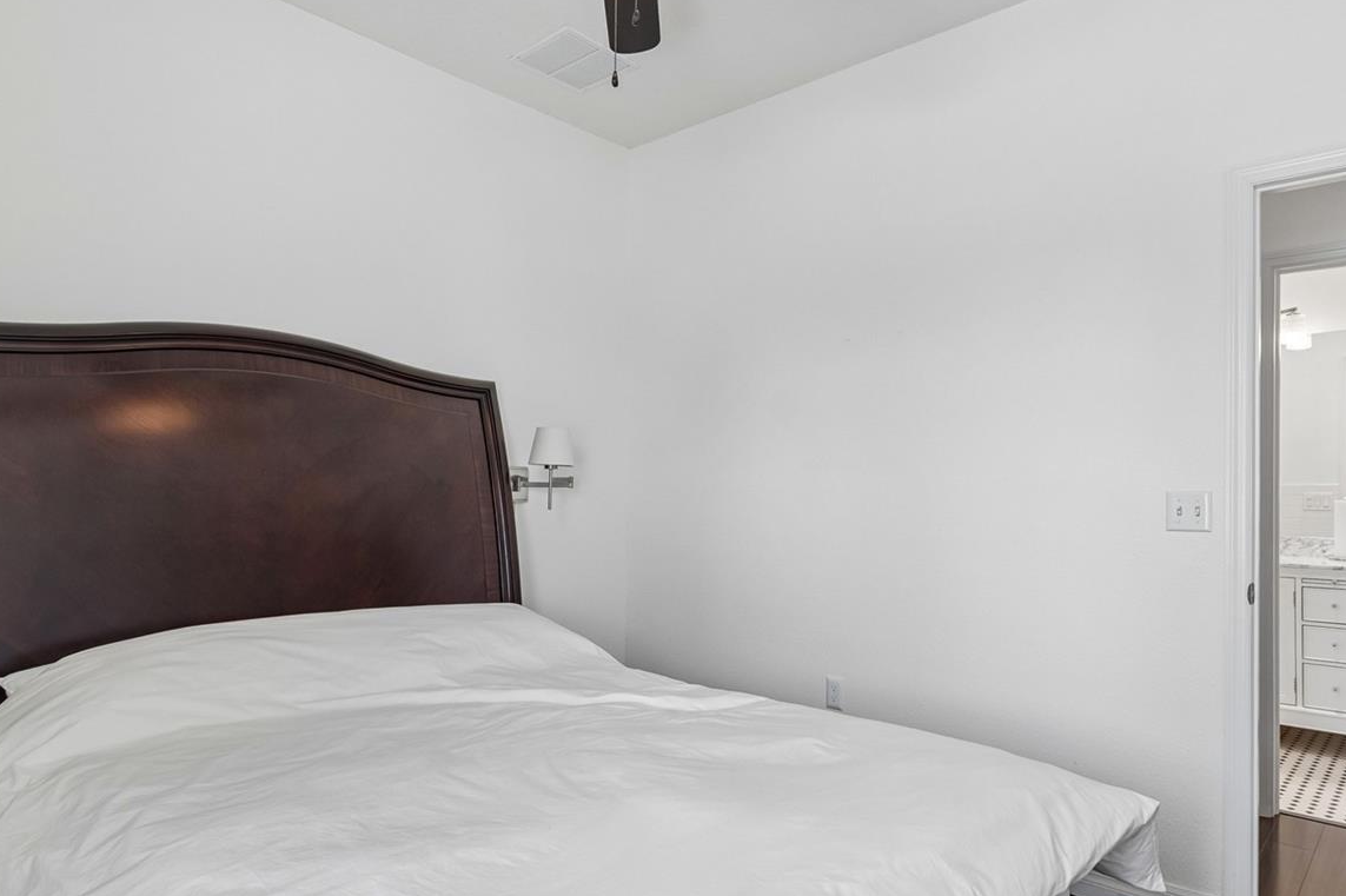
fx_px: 785
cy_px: 499
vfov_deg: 59.3
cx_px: 737
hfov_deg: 81.0
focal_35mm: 21
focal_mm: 10
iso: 100
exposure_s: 1/5
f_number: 7.1
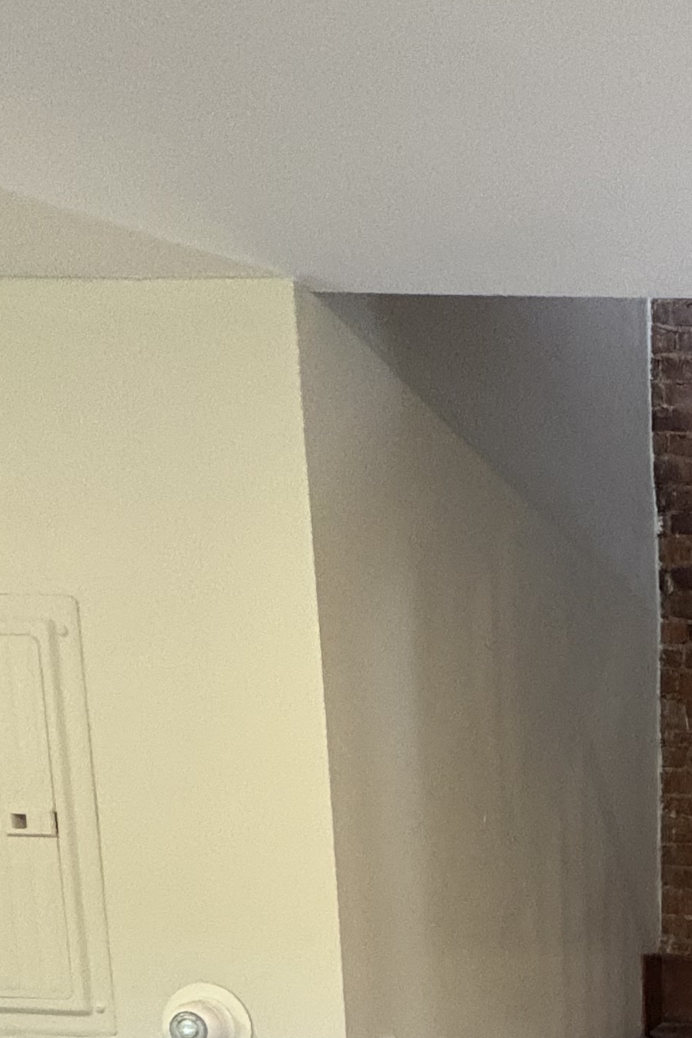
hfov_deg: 26.5
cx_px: 927
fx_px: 1211
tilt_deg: -7.3
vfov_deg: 37.9
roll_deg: -2.9
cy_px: 1166
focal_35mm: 42
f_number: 2.2
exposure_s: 1/60
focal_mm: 2.22
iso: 640
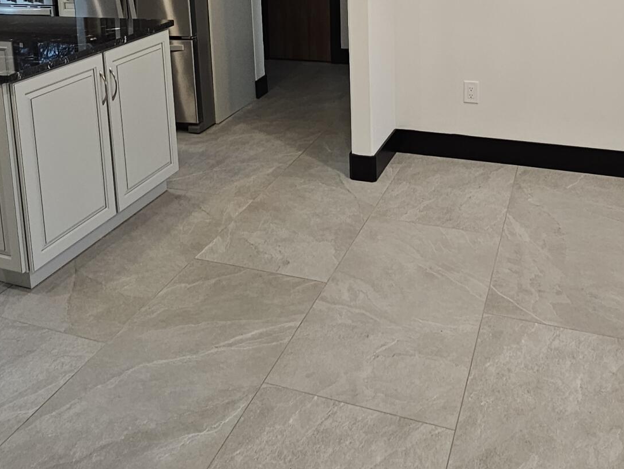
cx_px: 296
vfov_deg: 36.2
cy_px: 12
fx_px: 649
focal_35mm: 36
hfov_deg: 51.3
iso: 125
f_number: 2.2
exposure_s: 1/60
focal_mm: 2.2
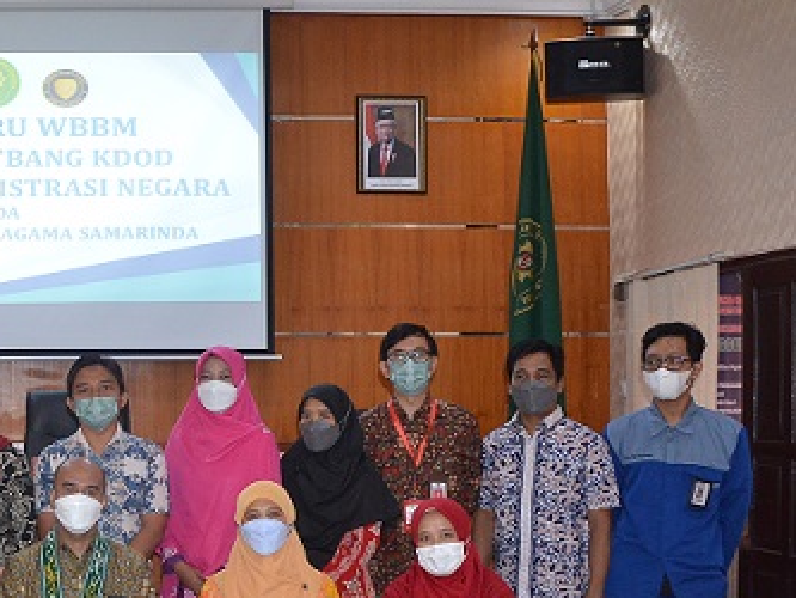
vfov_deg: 11.6
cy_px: 416
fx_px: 2944
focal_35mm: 128
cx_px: -36
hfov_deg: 15.1
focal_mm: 40
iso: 1600
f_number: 7.1
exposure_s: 1/60
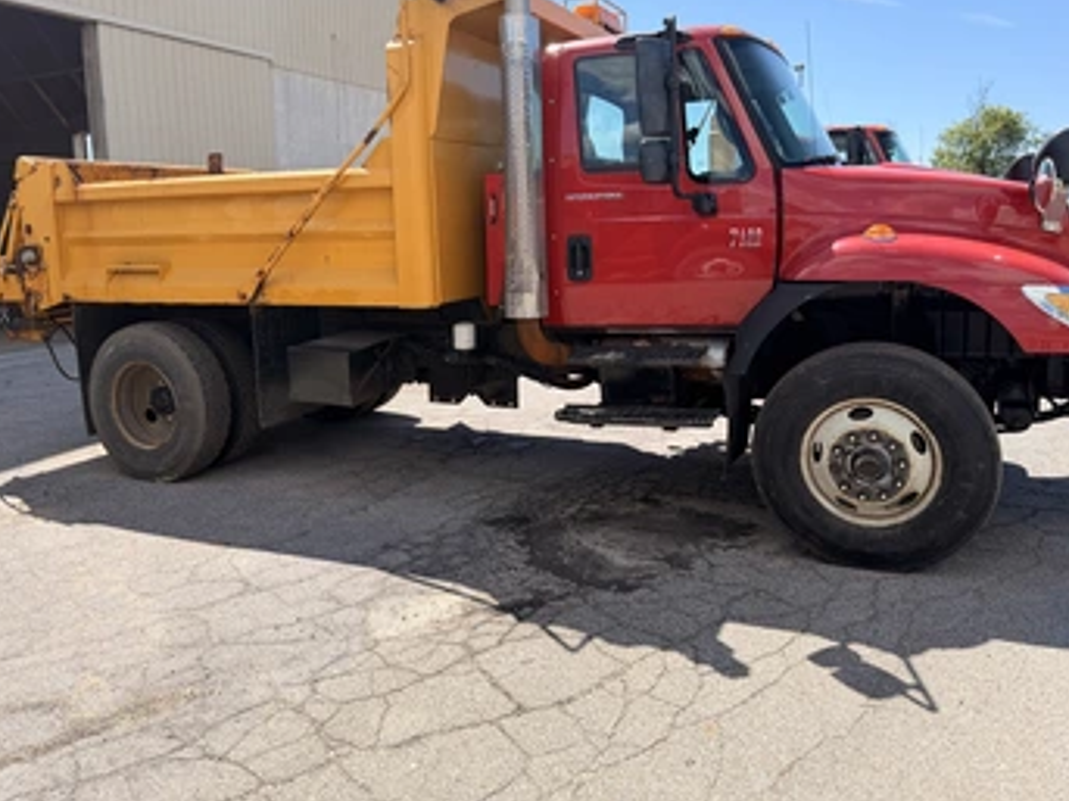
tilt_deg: -1.3
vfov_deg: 49.6
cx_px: 524
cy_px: 349
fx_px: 864
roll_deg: +0.9
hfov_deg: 63.5
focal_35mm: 28
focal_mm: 6.76
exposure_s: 1/2801
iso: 80
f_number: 1.78
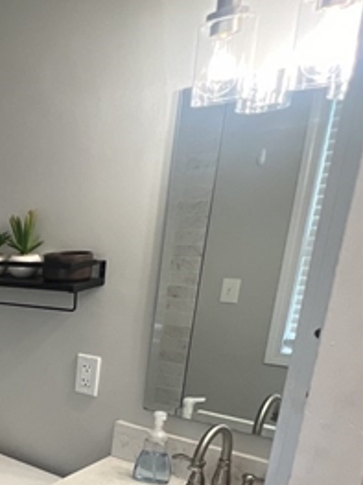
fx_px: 532
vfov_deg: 46.1
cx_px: -164
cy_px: 396
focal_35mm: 38
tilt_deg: -17.6
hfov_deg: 27.6
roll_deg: +2.9
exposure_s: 1/60
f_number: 1.8
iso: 160
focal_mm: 1.57
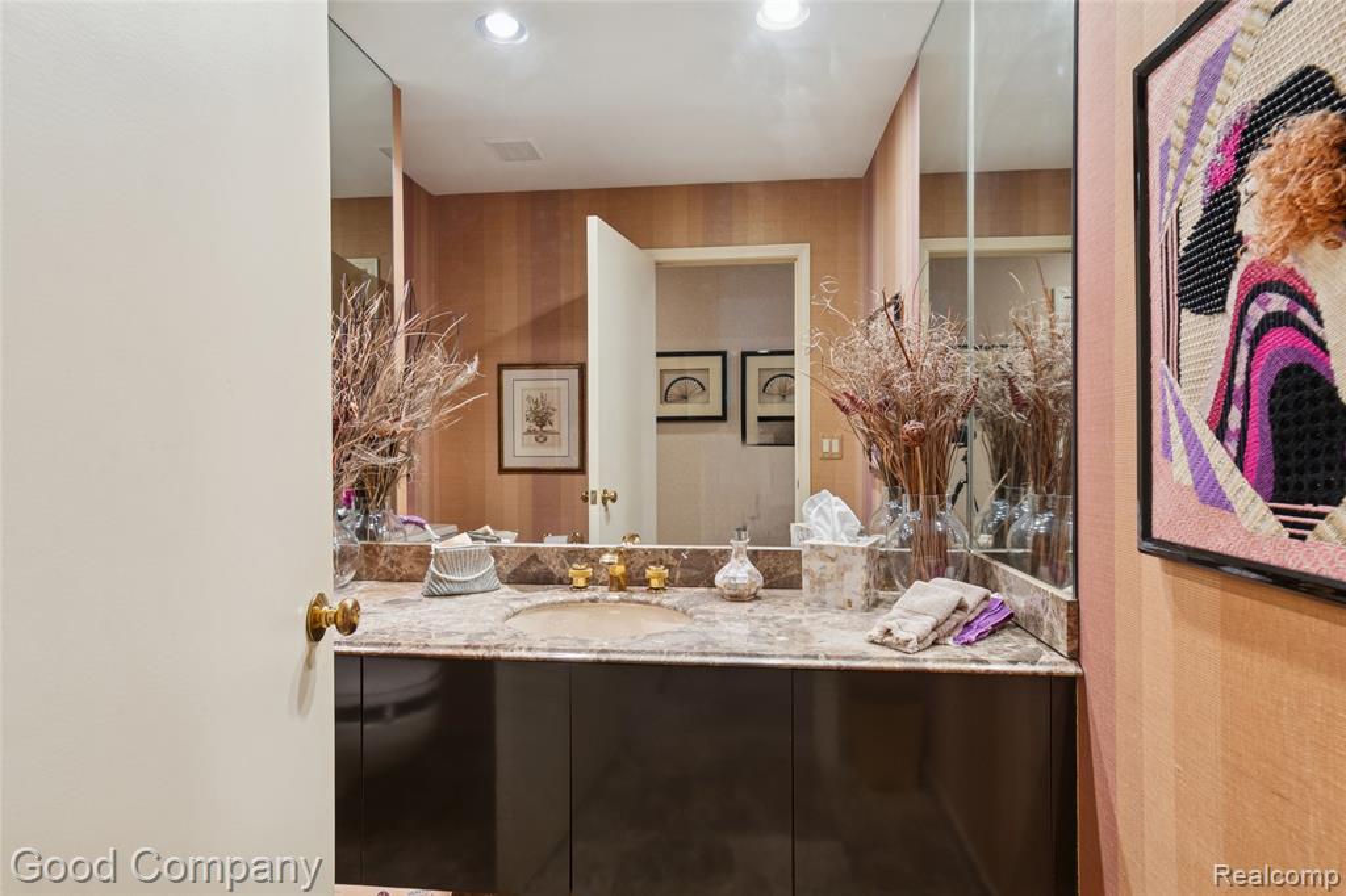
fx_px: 673
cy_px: 448
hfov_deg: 90.0
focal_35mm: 18
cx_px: 673
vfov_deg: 67.3
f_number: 8
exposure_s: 1/6
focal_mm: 12
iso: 400
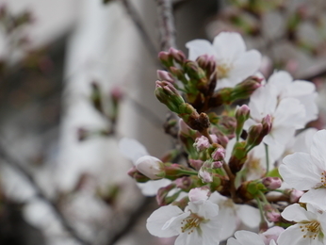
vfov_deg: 8.7
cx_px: 273
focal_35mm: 170
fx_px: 1602
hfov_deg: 11.6
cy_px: 198
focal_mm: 49
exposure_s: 1/200
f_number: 5.6
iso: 200
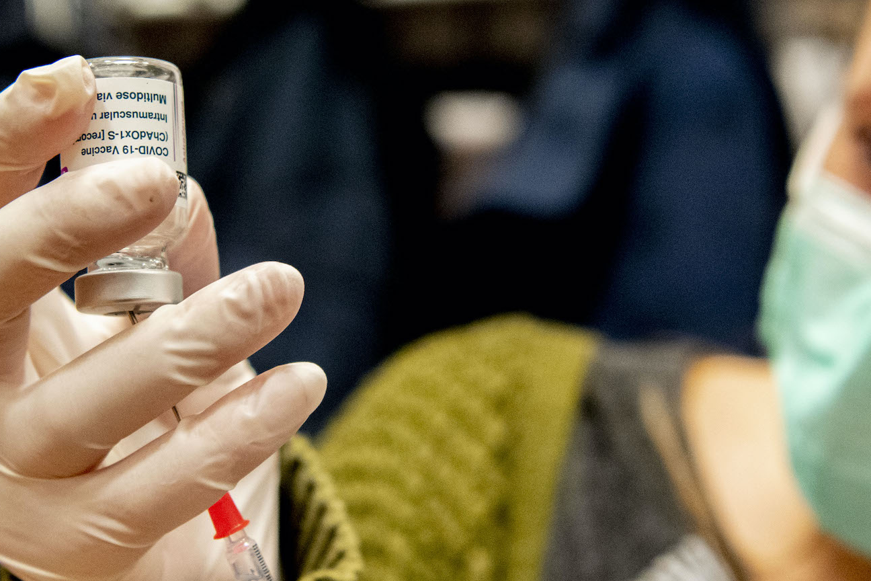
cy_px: 281
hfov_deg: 28.4
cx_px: 544
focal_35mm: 71
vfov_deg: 19.2
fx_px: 1718
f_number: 4
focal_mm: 46
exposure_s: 1/250
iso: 5000
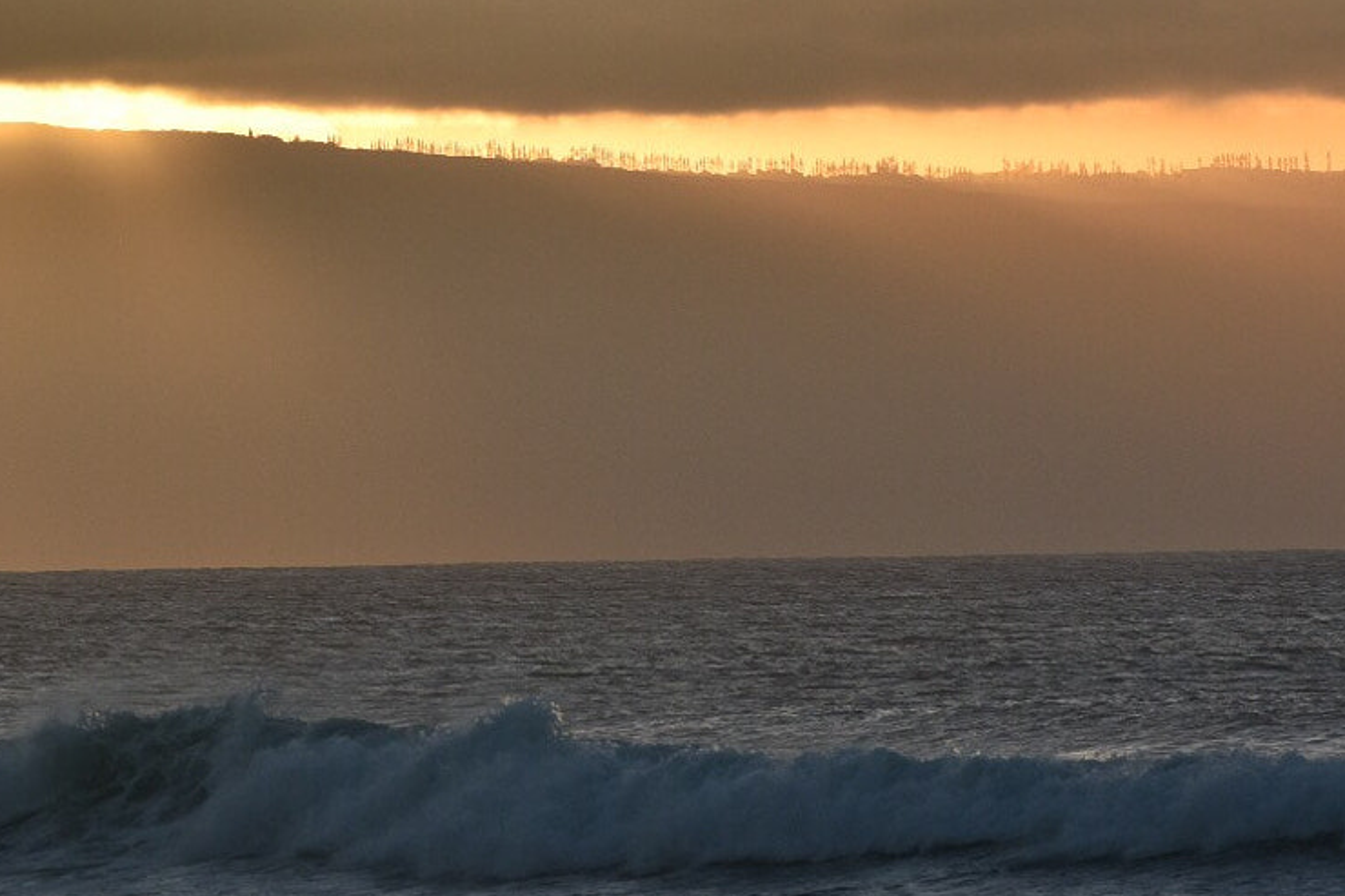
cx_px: -56
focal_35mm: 649
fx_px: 24240
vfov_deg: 2.1
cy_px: 250
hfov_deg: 3.2
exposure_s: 1/1000
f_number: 8
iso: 320
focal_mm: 200
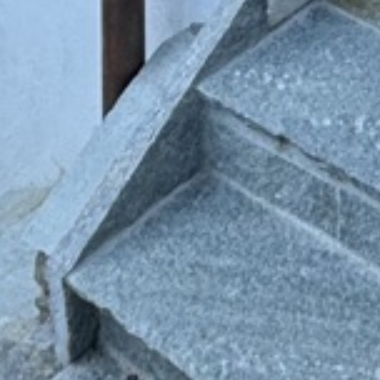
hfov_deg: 14.7
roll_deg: -0.4
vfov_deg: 10.3
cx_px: 470
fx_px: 1416
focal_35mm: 114
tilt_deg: -0.8
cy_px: -810
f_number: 2.2
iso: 40
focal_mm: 2.22
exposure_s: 1/99
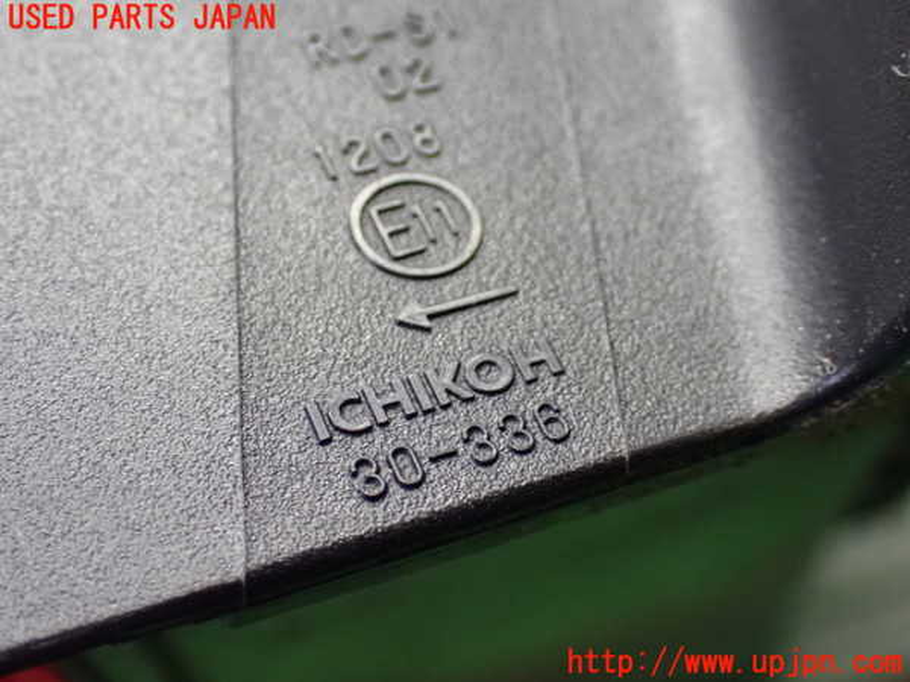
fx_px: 1761
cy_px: 341
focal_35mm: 67
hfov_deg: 29.0
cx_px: 455
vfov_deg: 21.9
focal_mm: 11.88
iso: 1250
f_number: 3.8
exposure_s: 1/60
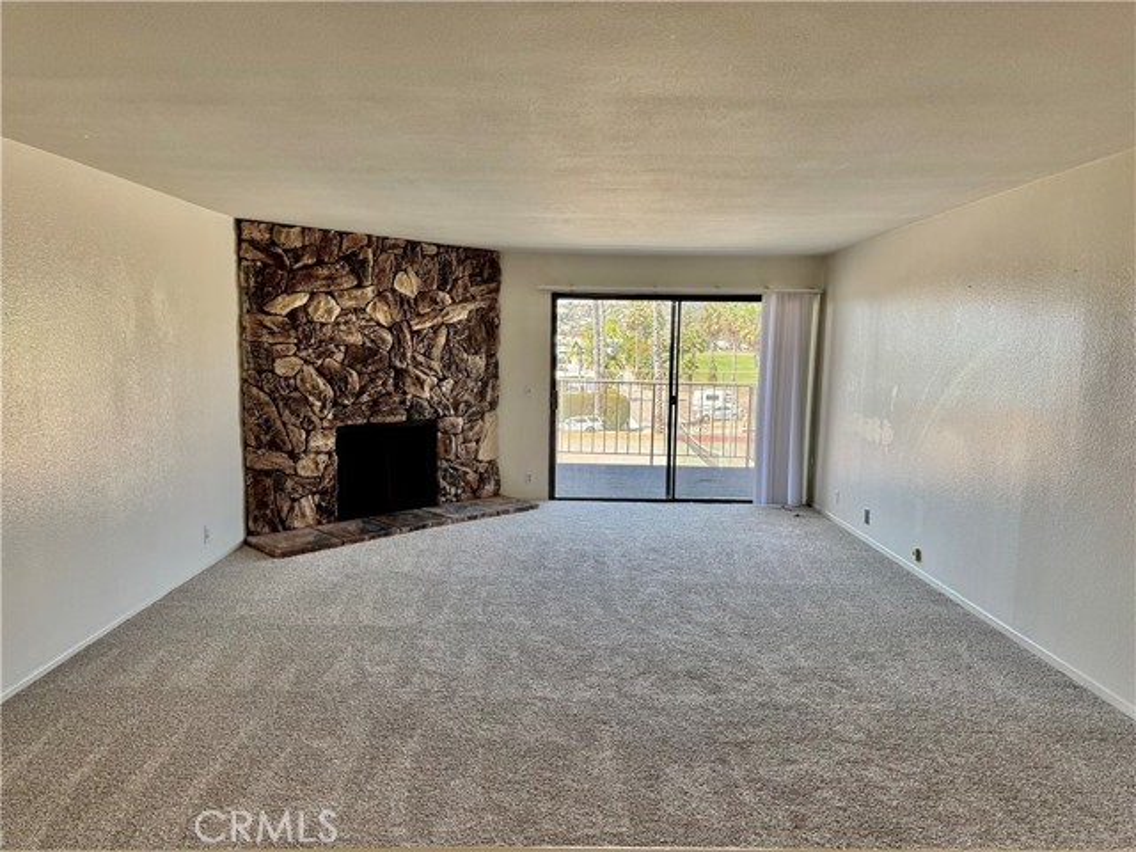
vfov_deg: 56.8
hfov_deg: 71.6
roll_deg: -1.8
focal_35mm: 24
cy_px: 426
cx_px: 568
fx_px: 788
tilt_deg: -6.2
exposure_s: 1/162
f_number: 1.78
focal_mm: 6.76
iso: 100
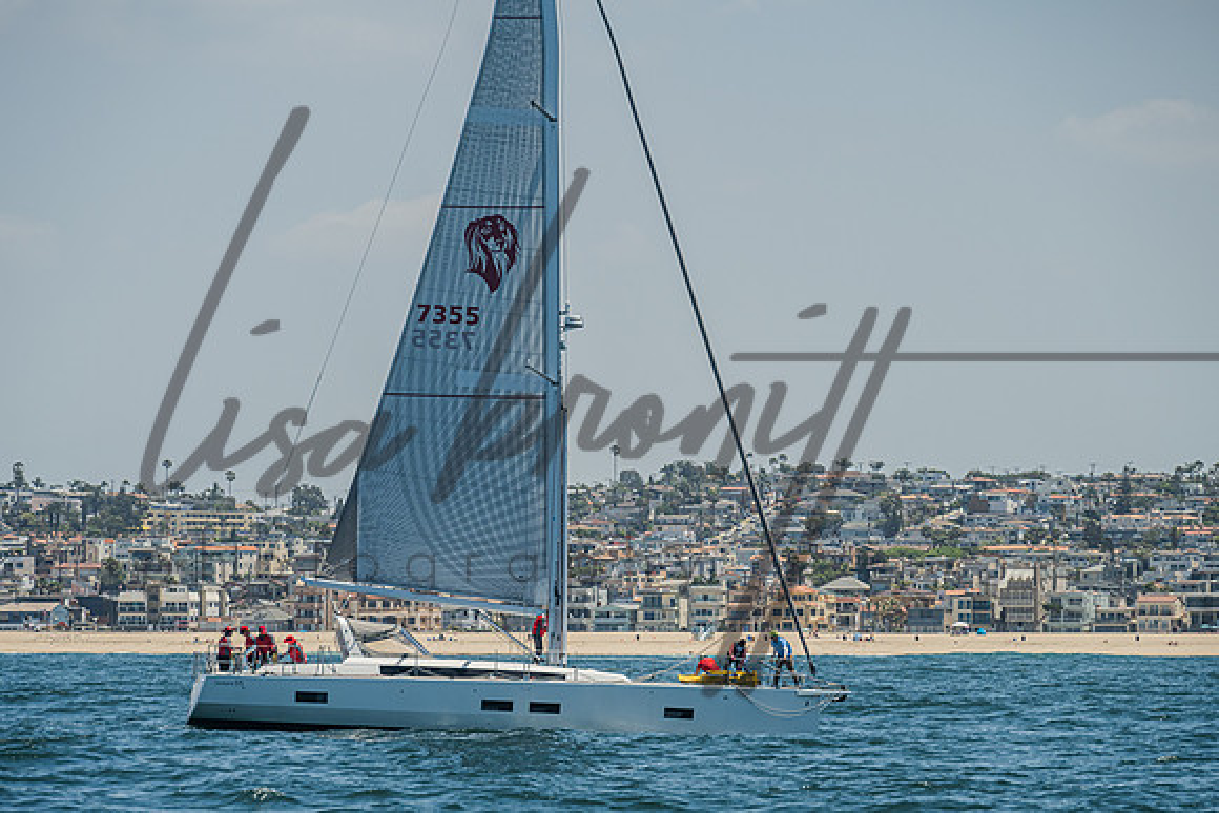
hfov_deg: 9.7
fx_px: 7150
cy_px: 497
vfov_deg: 6.5
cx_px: 577
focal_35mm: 211
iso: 320
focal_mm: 170
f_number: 6.3
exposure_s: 1/1000
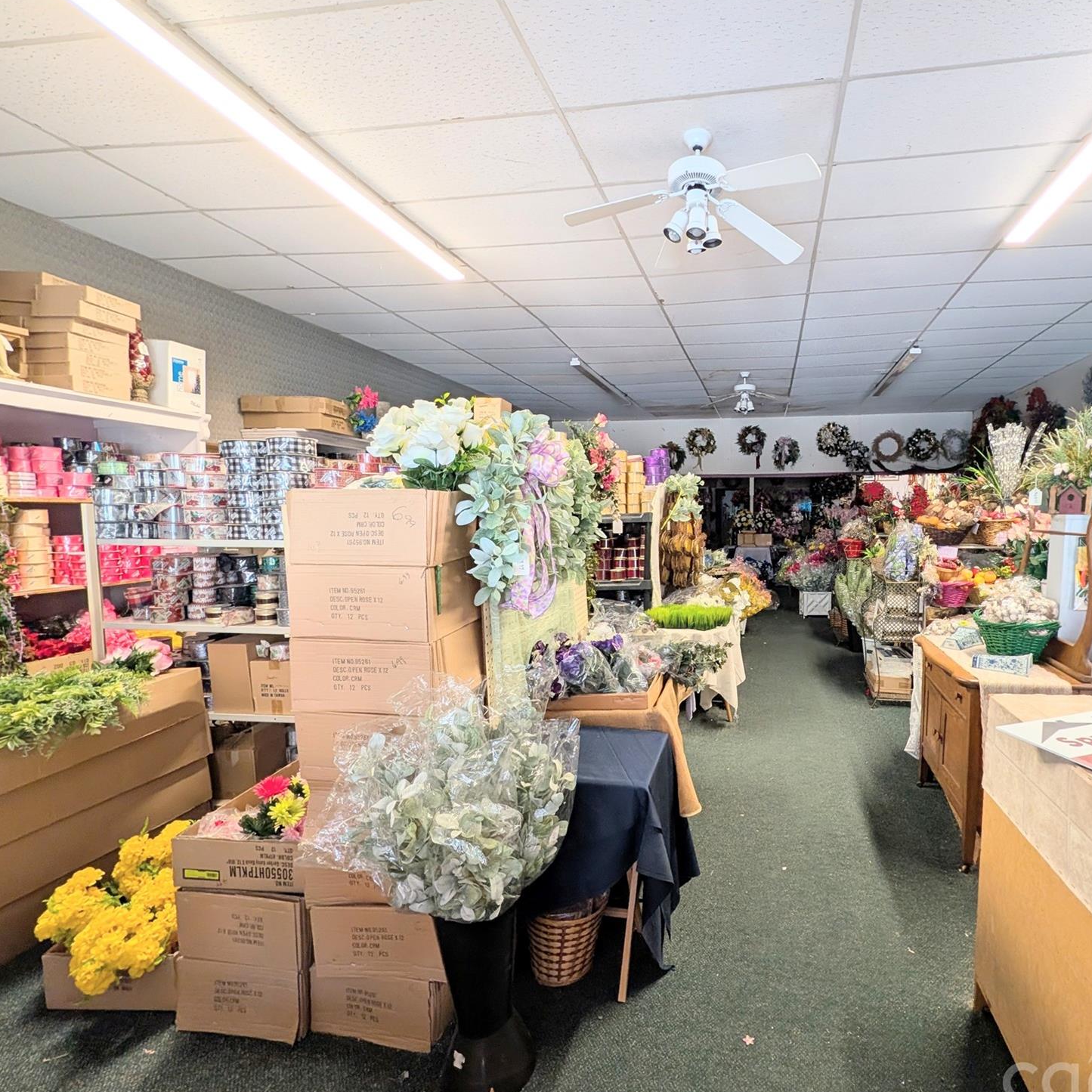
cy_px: 559
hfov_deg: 89.2
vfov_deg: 91.1
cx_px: 685
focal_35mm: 15
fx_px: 535
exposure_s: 1/60
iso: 81
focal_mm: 2.02
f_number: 1.7
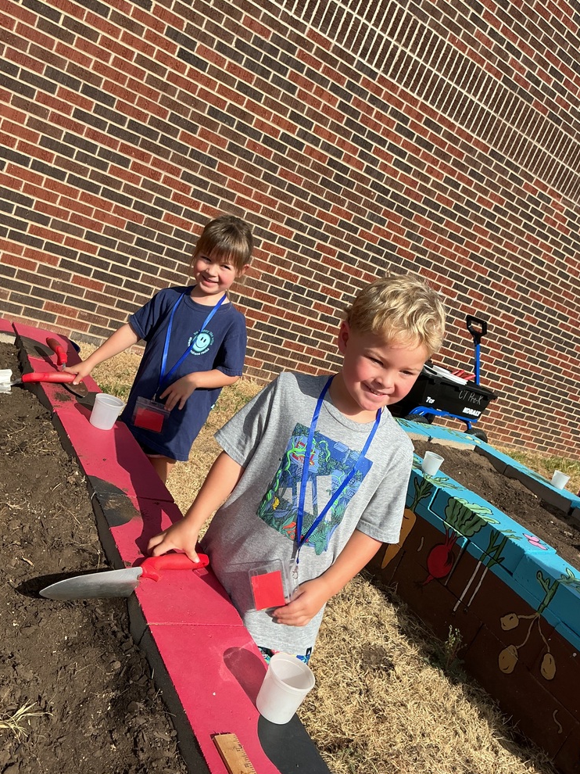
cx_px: 283
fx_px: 670
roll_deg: -22.7
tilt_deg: -11.6
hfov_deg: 46.8
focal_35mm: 30
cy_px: 379
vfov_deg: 60.0
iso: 25
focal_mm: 3
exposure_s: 1/1912
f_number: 1.8
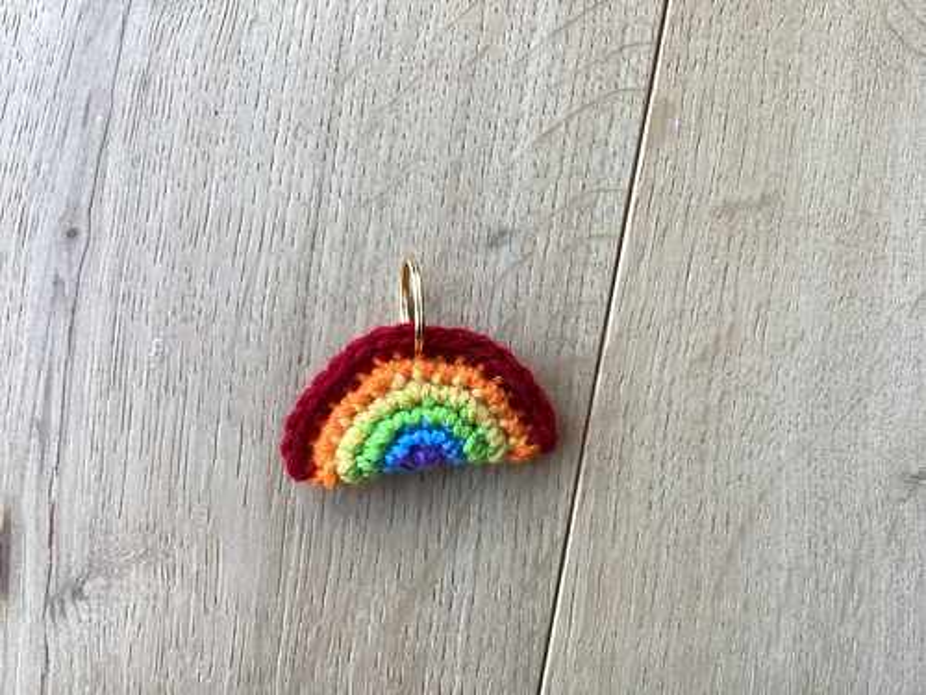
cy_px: 348
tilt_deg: -82.7
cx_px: 463
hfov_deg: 58.4
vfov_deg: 45.4
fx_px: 829
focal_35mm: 31
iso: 100
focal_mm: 3.3
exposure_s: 1/60
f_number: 2.4
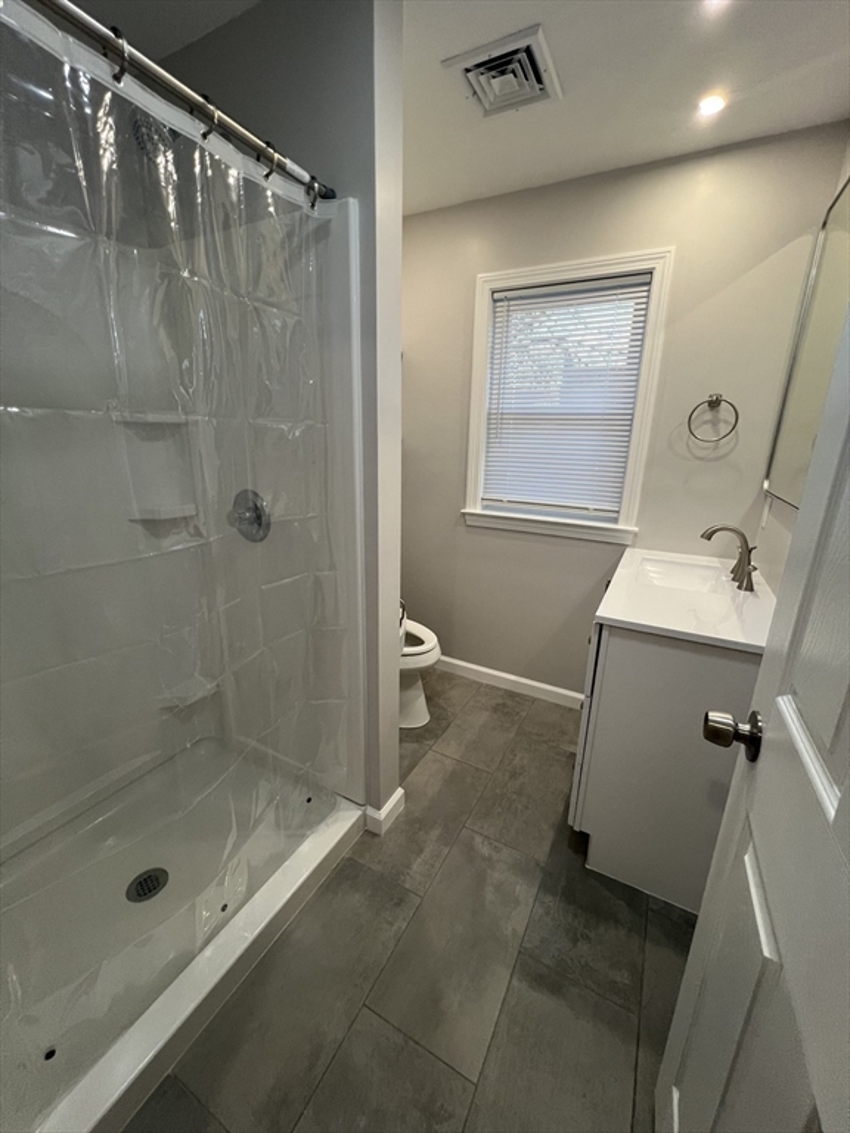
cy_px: 566
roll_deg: -0.7
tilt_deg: -15.9
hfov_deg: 89.9
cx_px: 425
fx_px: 426
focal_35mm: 13
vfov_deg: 106.2
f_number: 1.8
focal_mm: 1.57
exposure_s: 1/120
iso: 160
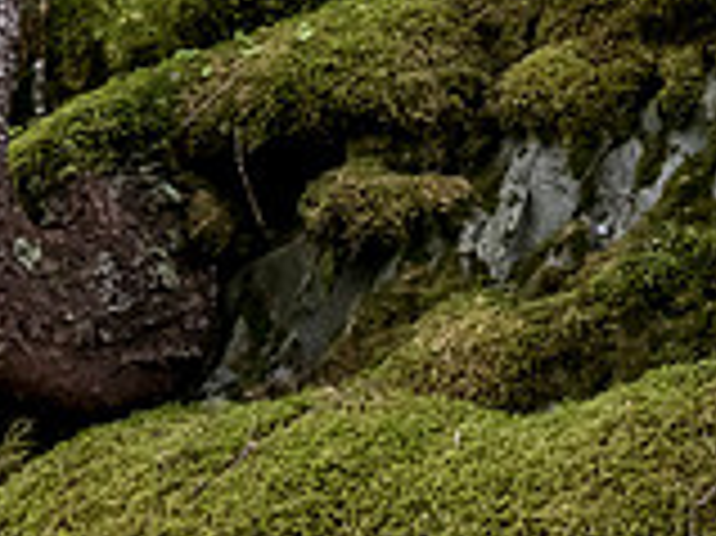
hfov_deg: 15.5
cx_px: 1067
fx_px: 2418
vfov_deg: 12.6
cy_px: 119
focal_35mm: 117
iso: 800
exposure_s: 1/40
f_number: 5.6
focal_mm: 16
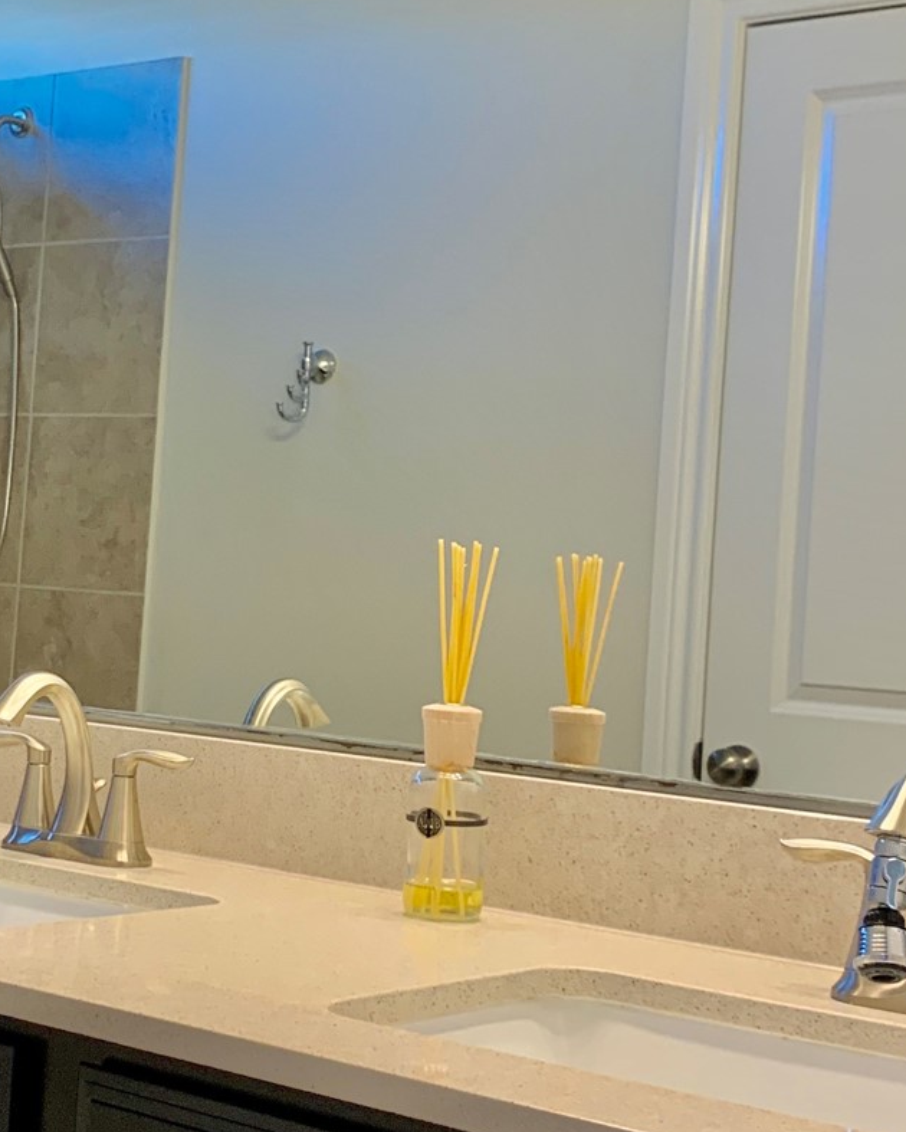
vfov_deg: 28.7
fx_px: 2211
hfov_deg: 22.8
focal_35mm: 66
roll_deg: -3.9
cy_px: 539
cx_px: 168
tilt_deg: +1.1
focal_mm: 4.25
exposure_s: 1/60
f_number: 1.8
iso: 64
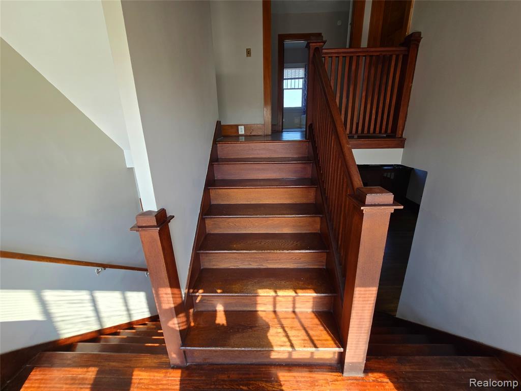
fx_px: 196
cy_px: 196
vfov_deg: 89.9
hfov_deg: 106.2
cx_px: 260
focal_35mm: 13
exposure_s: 1/129
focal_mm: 2.2
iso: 50
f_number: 2.2
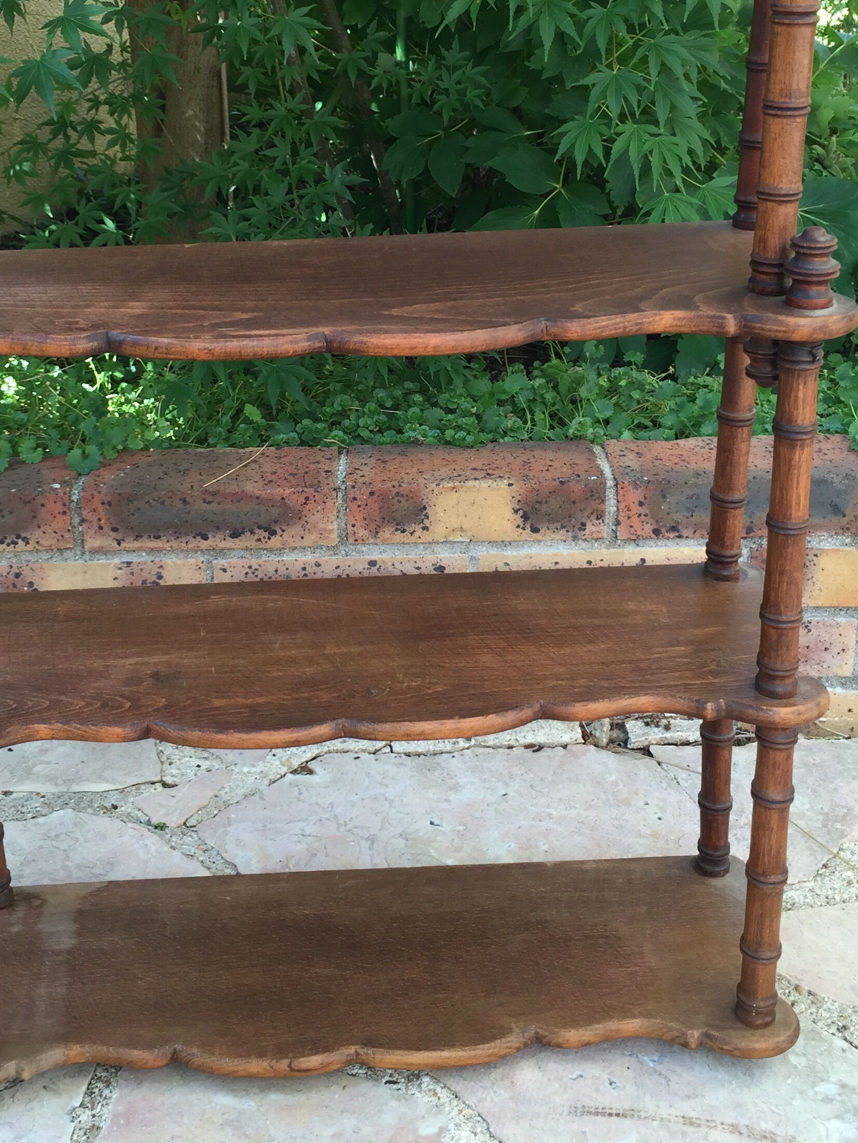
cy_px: 393
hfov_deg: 33.5
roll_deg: -0.3
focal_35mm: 43
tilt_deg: -18.7
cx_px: 332
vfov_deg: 43.3
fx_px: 1421
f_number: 2.2
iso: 32
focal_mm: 4.15
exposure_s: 1/120
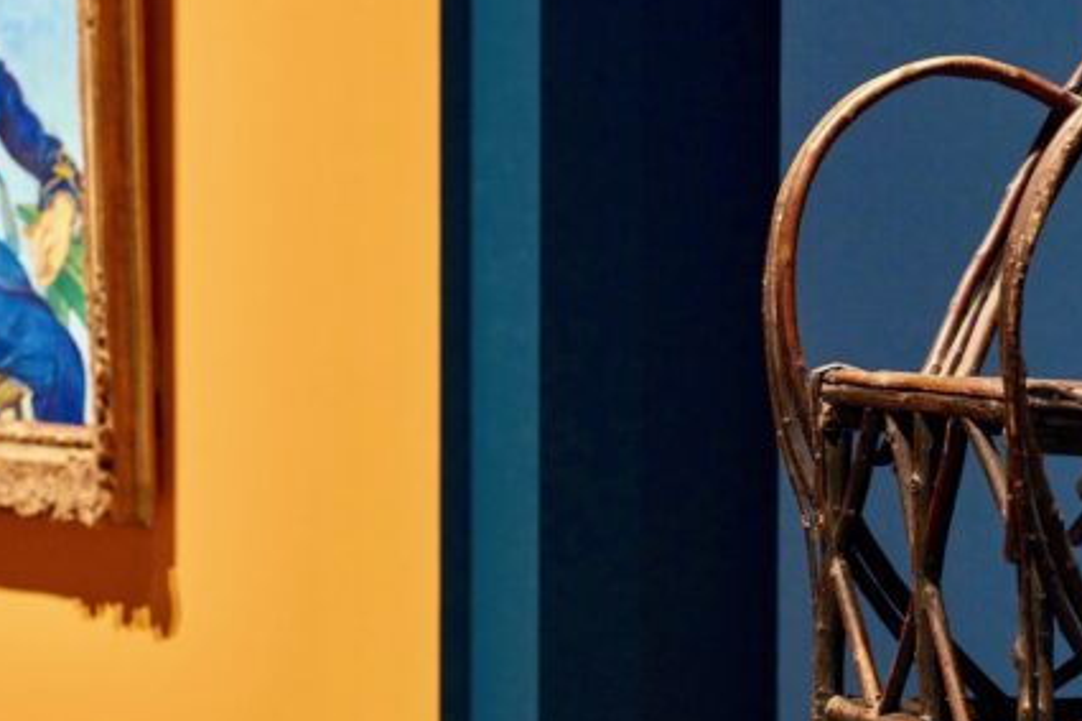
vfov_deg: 9.1
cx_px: 636
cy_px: 352
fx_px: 4506
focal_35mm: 150
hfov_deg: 13.7
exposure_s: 1/8
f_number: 4.5
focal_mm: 85
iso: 2500
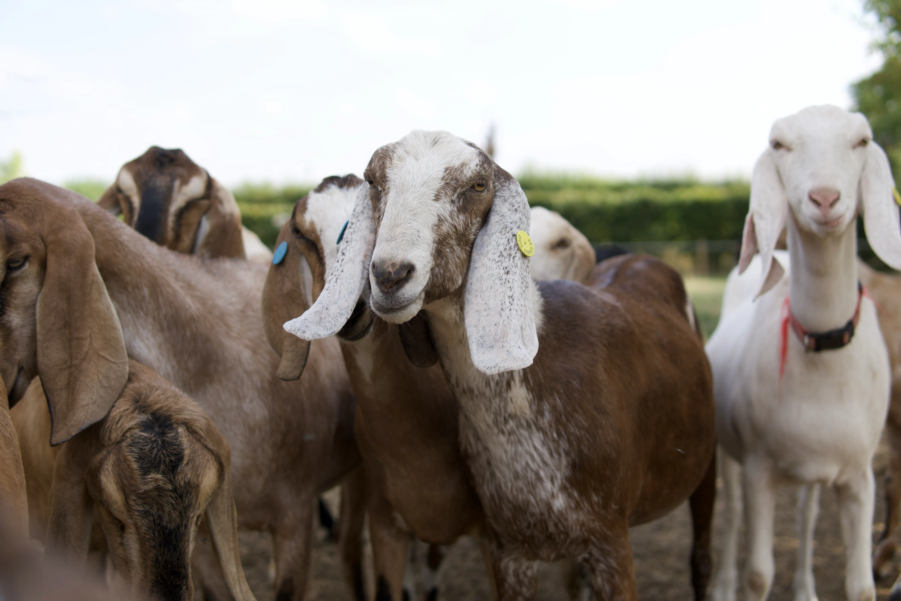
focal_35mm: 45
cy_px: 300
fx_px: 1126
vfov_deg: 29.9
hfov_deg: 43.6
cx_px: 450
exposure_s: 1/1000
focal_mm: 30
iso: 100
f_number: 2.2
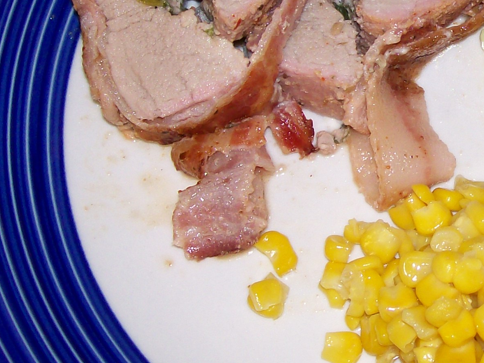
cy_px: 148
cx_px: 477
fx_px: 1300
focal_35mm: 93
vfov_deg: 15.9
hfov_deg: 20.5
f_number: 2.7
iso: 80
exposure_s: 1/64
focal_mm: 6
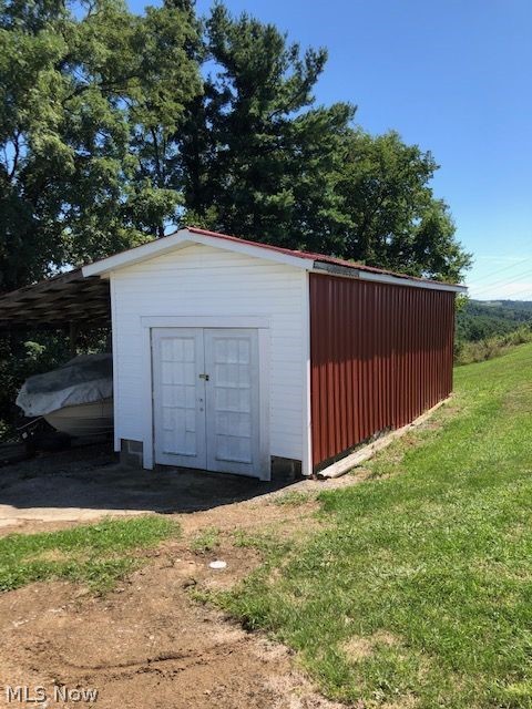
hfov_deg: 49.7
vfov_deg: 63.4
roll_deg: -0.7
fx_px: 574
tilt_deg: -6.4
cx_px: 266
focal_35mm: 28
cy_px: 354
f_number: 1.8
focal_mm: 3.99
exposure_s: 1/1043
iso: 20
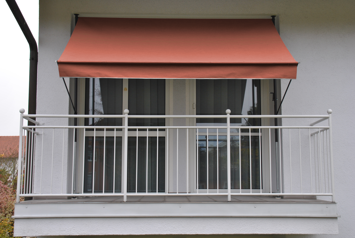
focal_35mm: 48
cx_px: 178
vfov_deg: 28.2
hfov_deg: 41.1
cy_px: 119
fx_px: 474
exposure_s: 1/125
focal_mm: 32
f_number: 5.6
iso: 200
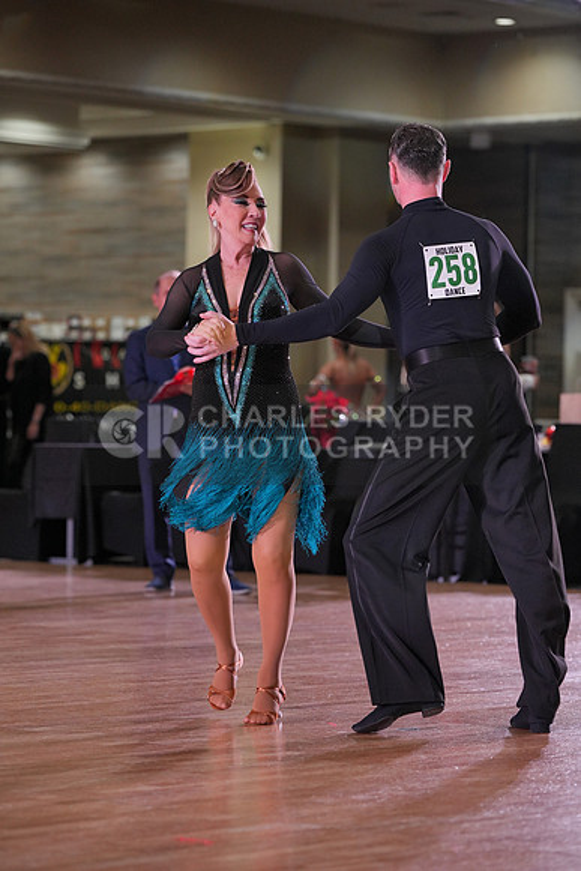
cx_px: 290
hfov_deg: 10.0
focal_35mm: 137
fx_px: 3314
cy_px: 436
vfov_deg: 15.0
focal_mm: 137
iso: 1600
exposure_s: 1/500
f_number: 4
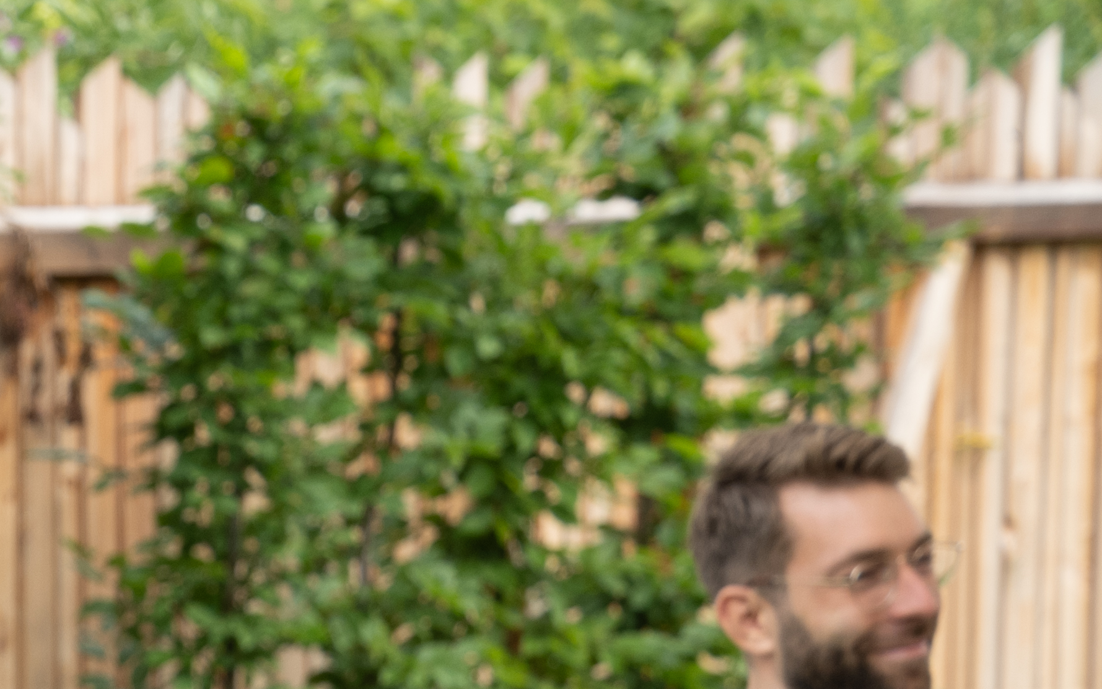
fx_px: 9941
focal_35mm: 331
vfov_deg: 3.9
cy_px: 1346
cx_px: -1196
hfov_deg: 6.2
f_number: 6.3
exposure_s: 1/125
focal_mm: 70
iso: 160
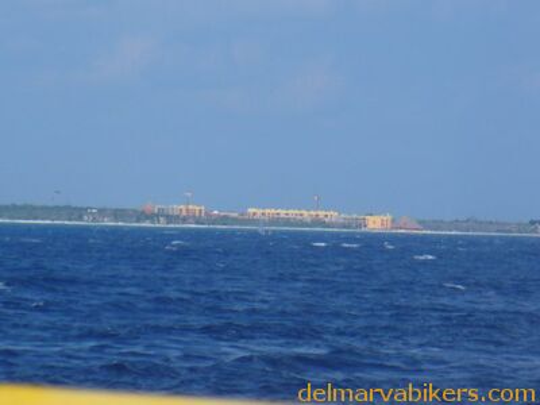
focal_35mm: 305
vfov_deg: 4.9
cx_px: 270
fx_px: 4758
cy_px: 202
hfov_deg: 6.5
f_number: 4.5
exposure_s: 1/800
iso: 80
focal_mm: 36.6
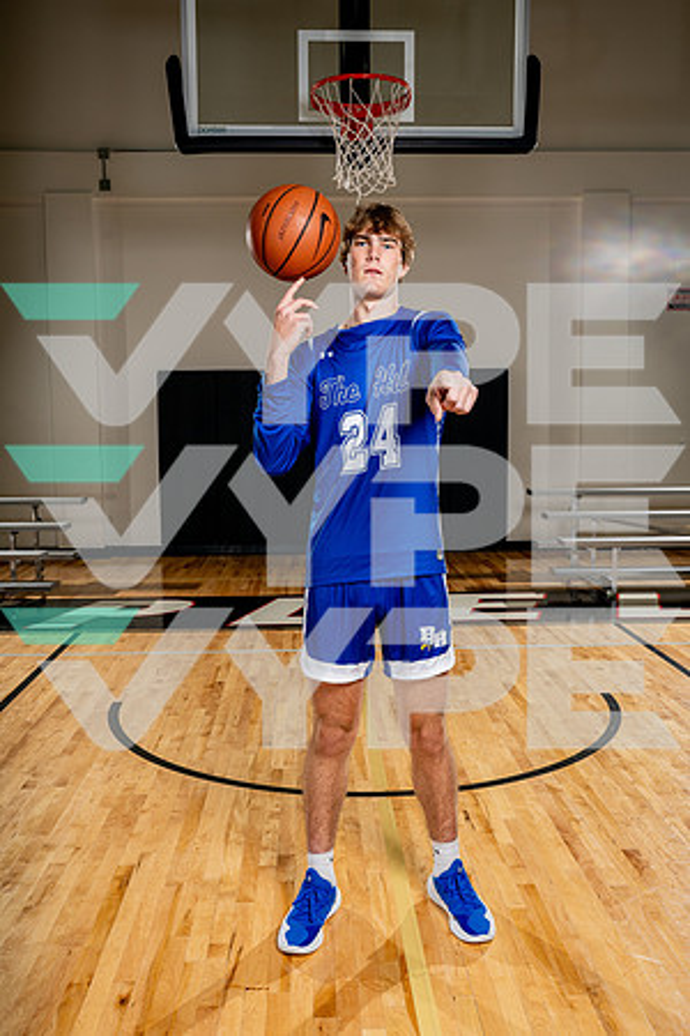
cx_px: 345
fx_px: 949
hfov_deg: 40.0
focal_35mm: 33
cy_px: 518
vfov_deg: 57.2
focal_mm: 33
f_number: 8
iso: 250
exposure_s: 1/250
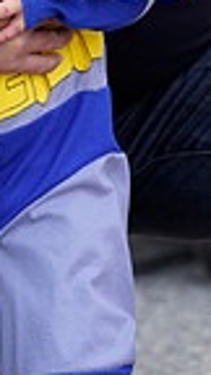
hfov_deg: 2.2
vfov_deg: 3.9
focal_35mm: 554
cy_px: -154
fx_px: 5510
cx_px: 160
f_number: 2.8
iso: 320
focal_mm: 131
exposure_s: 1/400
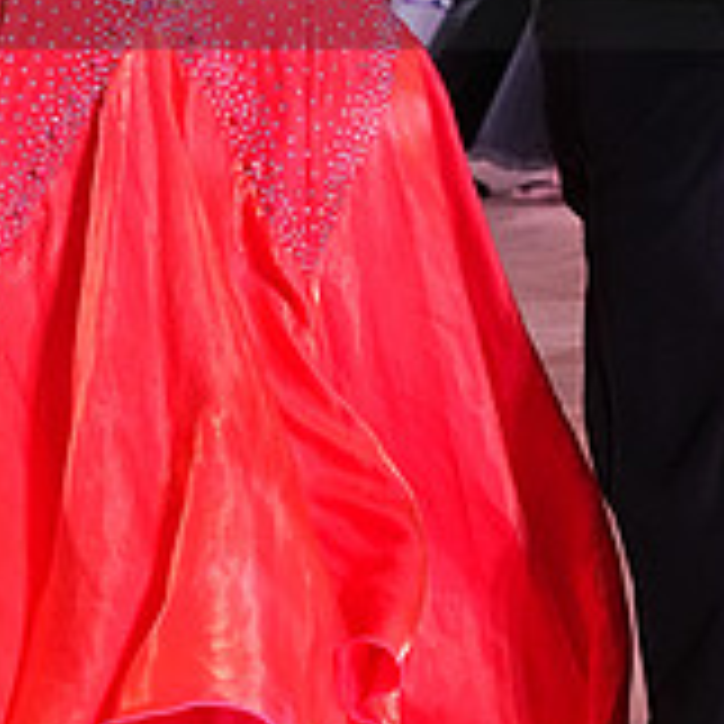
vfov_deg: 6.5
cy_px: -99
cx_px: 416
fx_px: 6365
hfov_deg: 6.5
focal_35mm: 269
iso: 3200
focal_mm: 59
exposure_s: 1/320
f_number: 6.3
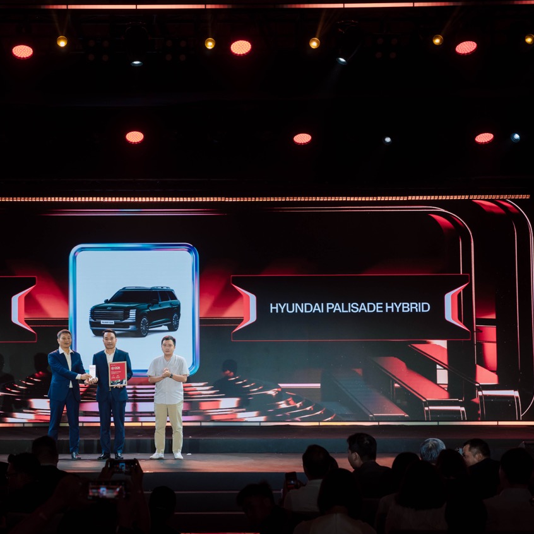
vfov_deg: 21.4
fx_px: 1414
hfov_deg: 21.2
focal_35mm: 81
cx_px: 136
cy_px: 269
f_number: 5
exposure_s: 1/200
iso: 1600
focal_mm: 63
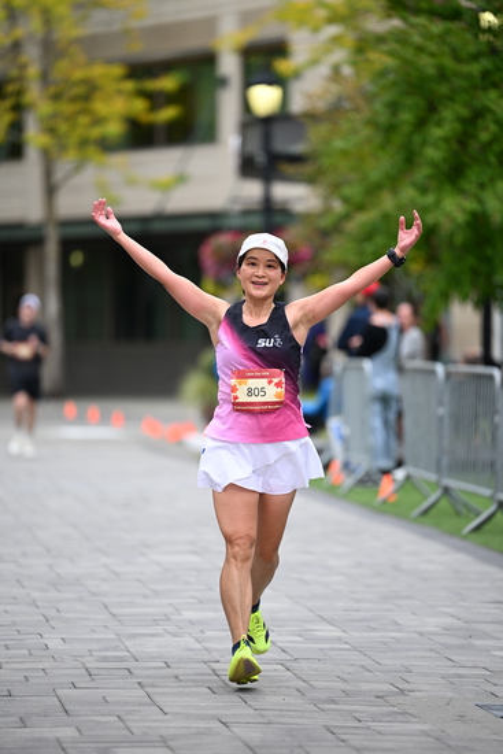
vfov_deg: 10.3
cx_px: 252
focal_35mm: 200
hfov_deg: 6.9
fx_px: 4189
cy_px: 377
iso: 640
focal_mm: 200
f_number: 2.8
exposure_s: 1/2000
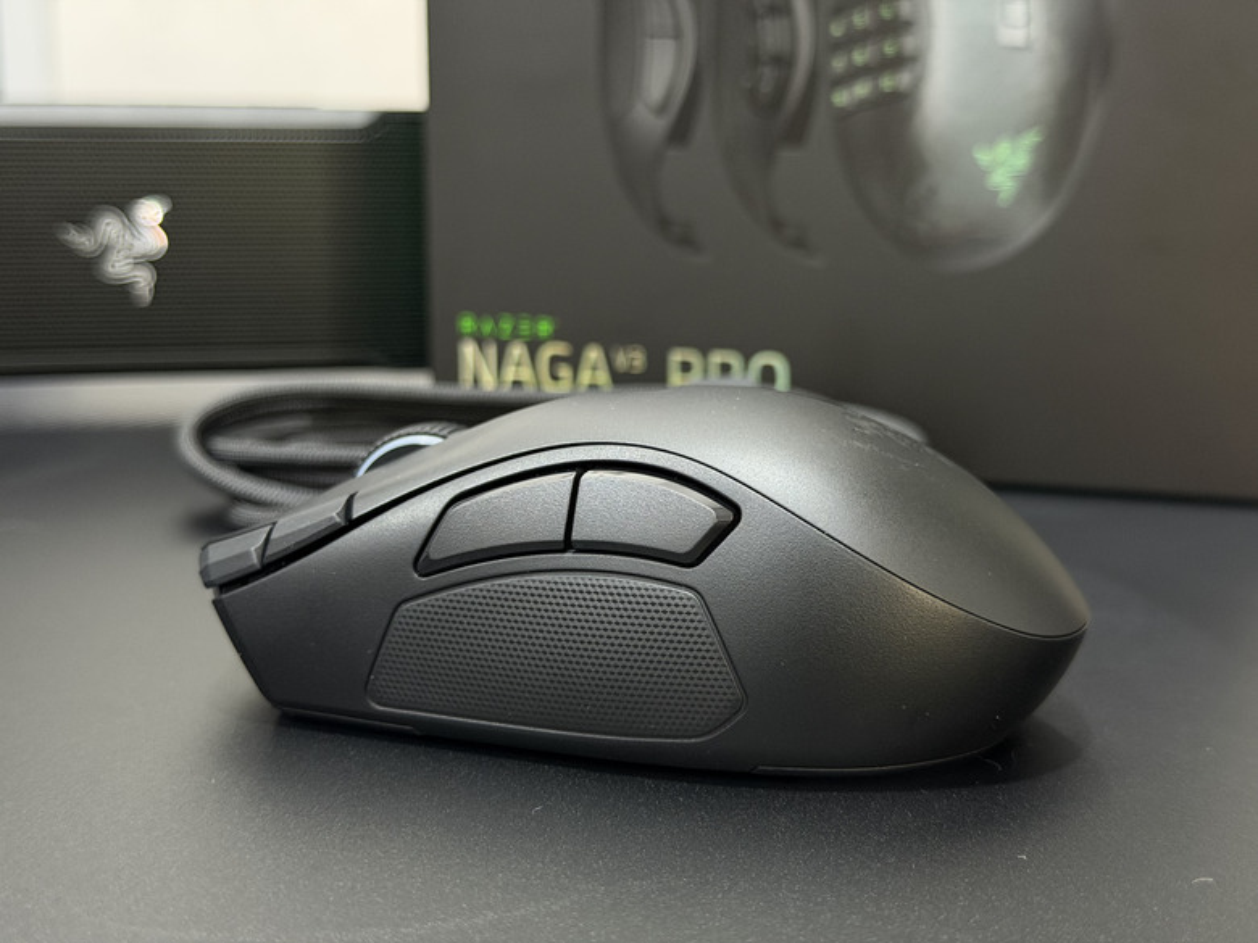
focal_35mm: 48
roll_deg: +0.1
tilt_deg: -11.0
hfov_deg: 39.7
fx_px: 1744
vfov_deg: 30.3
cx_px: 629
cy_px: 472
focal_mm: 6.76
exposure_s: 1/30
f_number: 1.78
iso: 400
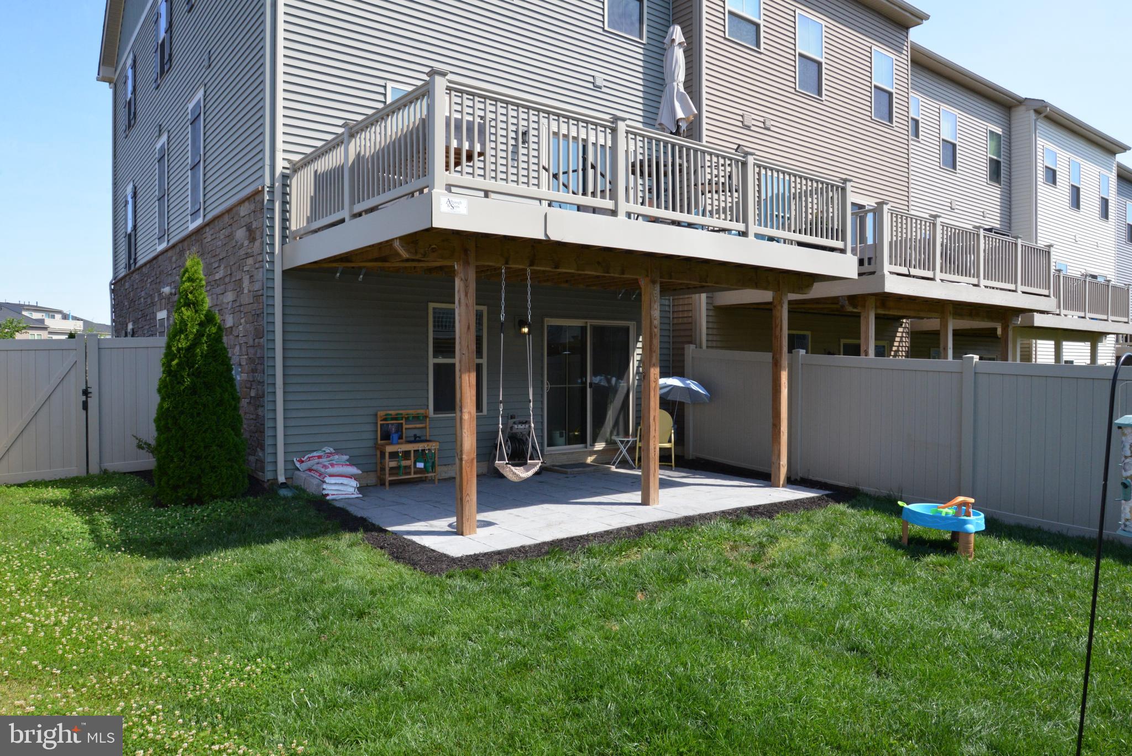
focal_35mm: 24
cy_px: 378
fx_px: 755
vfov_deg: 53.2
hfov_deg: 73.7
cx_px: 566
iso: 2000
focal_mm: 24
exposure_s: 1/640
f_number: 13
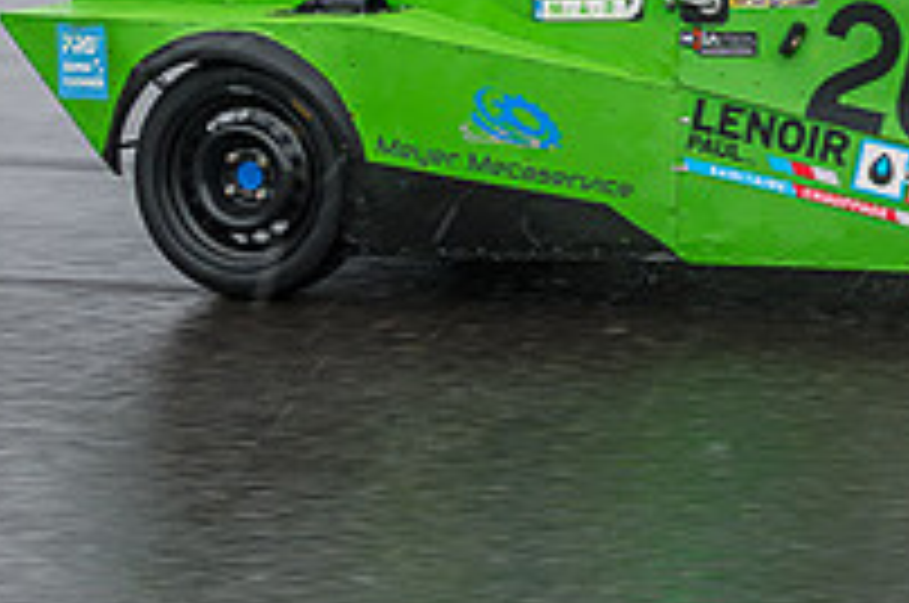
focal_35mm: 149
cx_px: 1000
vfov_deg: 9.1
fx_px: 3756
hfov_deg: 13.5
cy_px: 56
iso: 250
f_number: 5
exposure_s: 1/250
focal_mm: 35
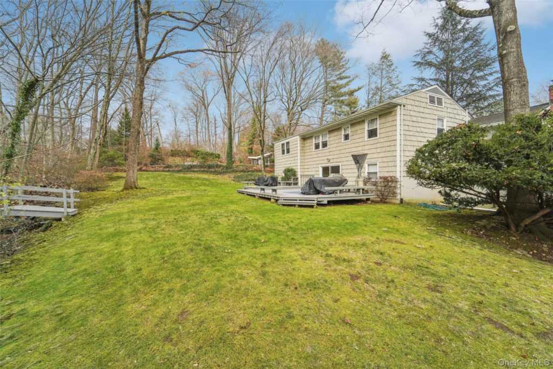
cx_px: 276
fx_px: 215
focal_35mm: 14
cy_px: 184
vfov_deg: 81.2
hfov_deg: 104.2
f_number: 8
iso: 400
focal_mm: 14
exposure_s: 1/200
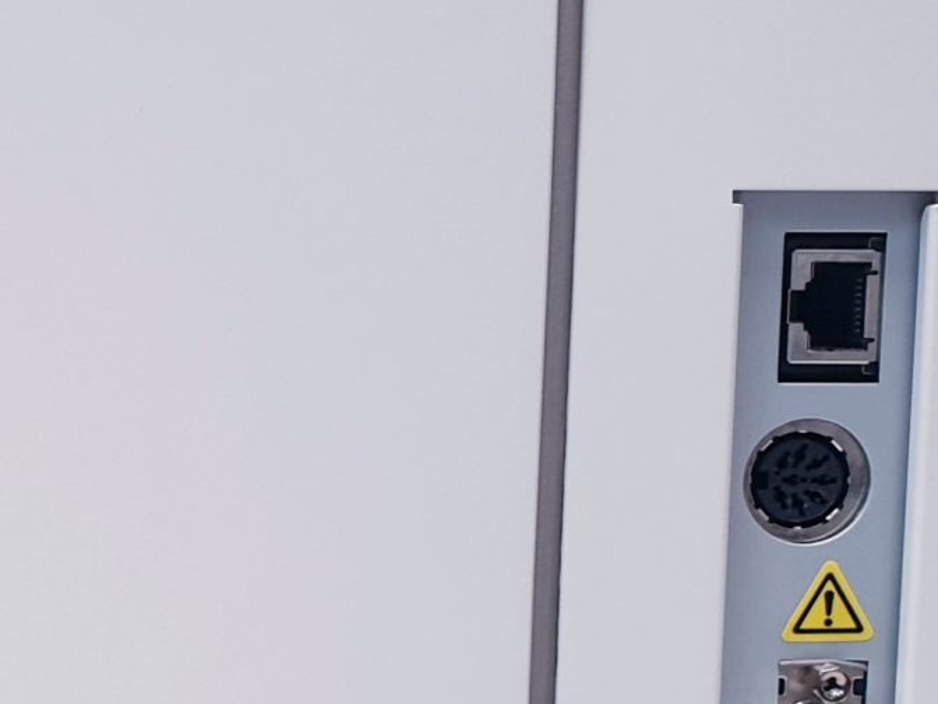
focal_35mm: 99
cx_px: -268
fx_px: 2683
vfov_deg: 14.8
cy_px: 645
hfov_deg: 18.5
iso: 80
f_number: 2.4
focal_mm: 4.3
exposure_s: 1/50
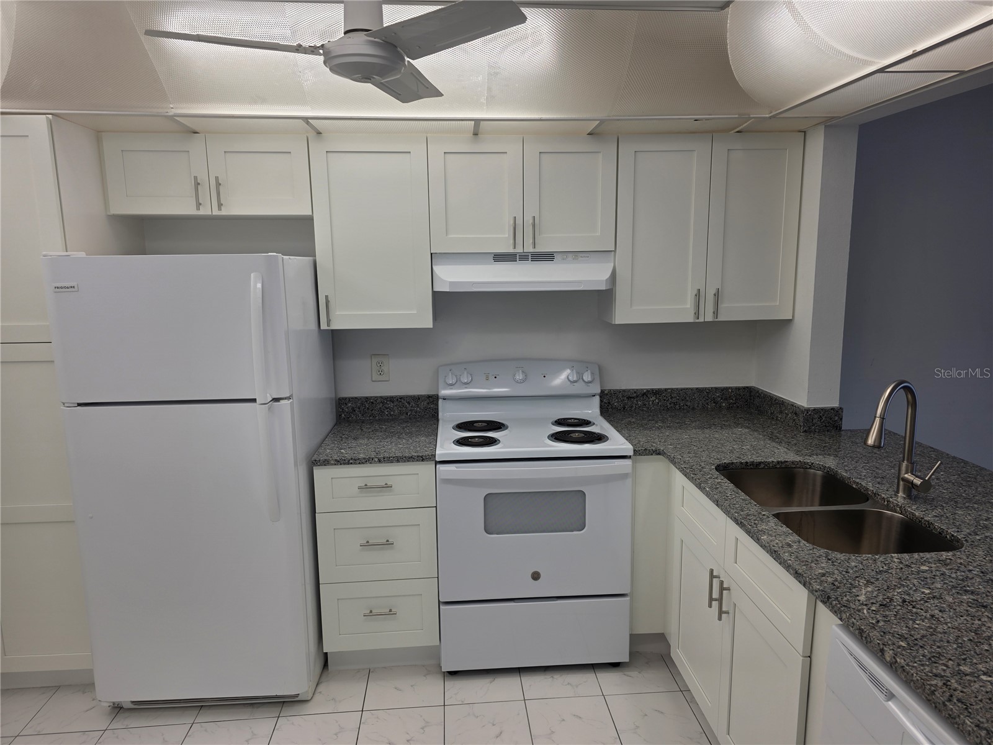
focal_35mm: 23
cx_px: 496
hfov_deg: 73.9
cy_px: 372
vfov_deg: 58.9
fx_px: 660
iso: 25
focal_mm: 6.3
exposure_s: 1/120
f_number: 1.7
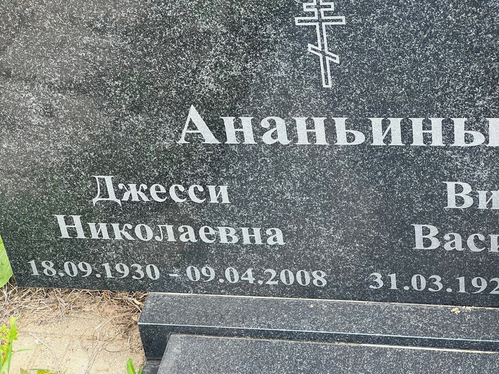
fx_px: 1110
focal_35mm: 77
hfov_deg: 25.3
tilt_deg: -38.0
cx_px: 250
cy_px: 187
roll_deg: +6.9
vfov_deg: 19.1
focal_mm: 9
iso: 50
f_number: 2.8
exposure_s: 1/99
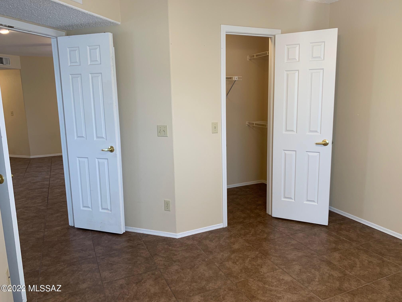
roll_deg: +1.0
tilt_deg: -9.6
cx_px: 201
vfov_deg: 53.1
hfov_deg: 67.3
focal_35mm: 26
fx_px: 302
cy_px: 151
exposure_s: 1/60
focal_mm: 4.25
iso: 80
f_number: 1.8
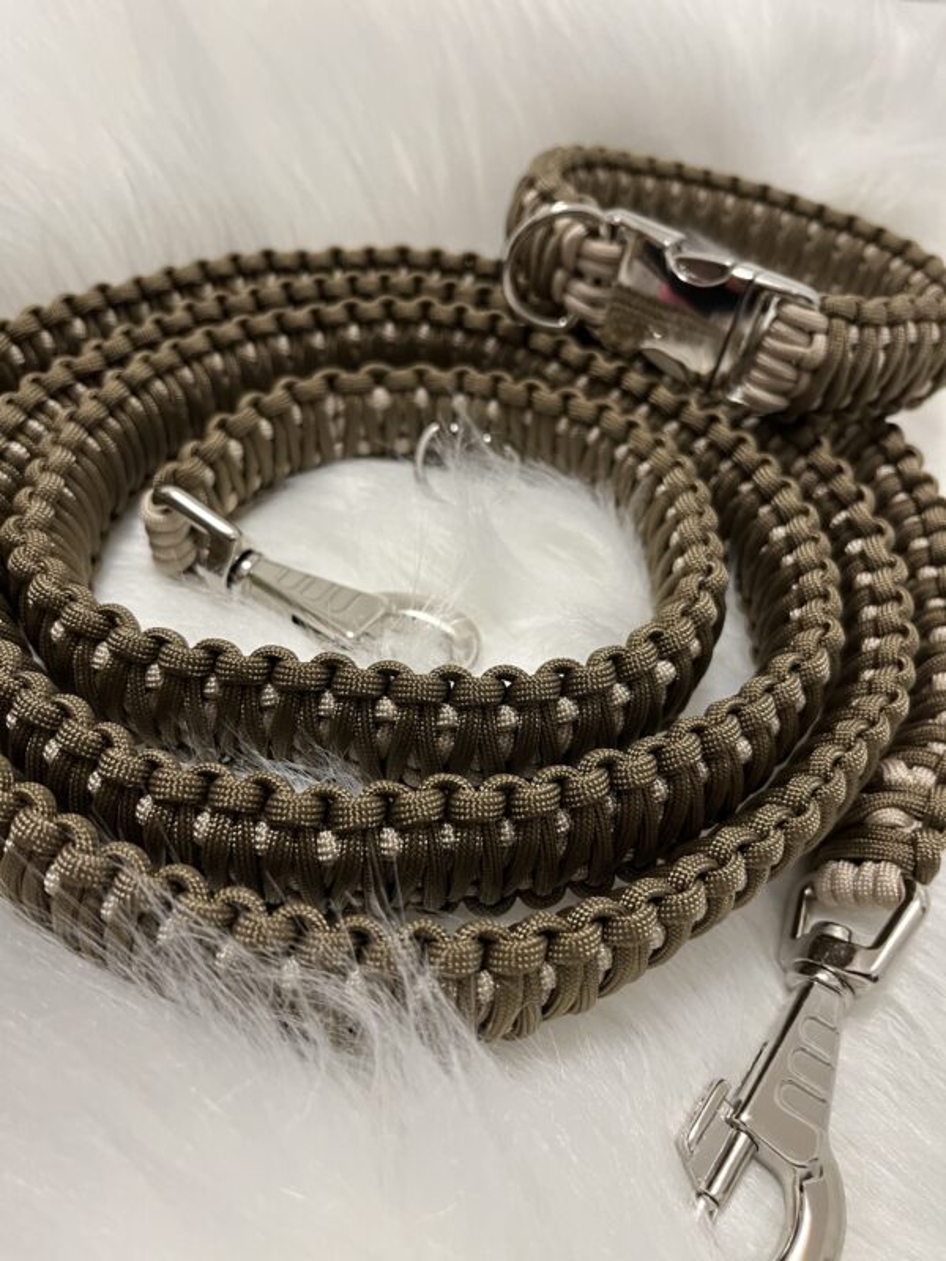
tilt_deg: -47.7
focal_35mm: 26
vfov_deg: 67.3
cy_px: 630
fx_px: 947
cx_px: 473
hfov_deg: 53.1
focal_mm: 5.1
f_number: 1.6
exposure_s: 1/50
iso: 320
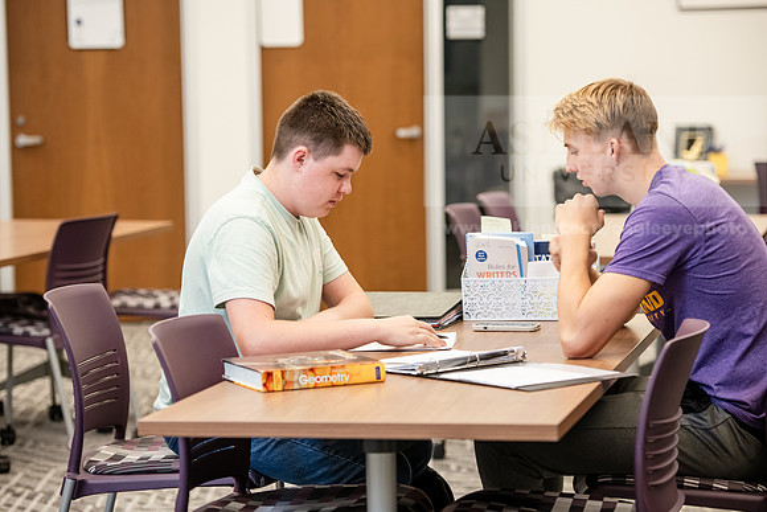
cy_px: 256
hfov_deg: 19.5
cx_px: 384
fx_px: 2238
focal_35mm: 105
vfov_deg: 13.0
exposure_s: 1/200
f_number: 3.2
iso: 1000
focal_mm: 105
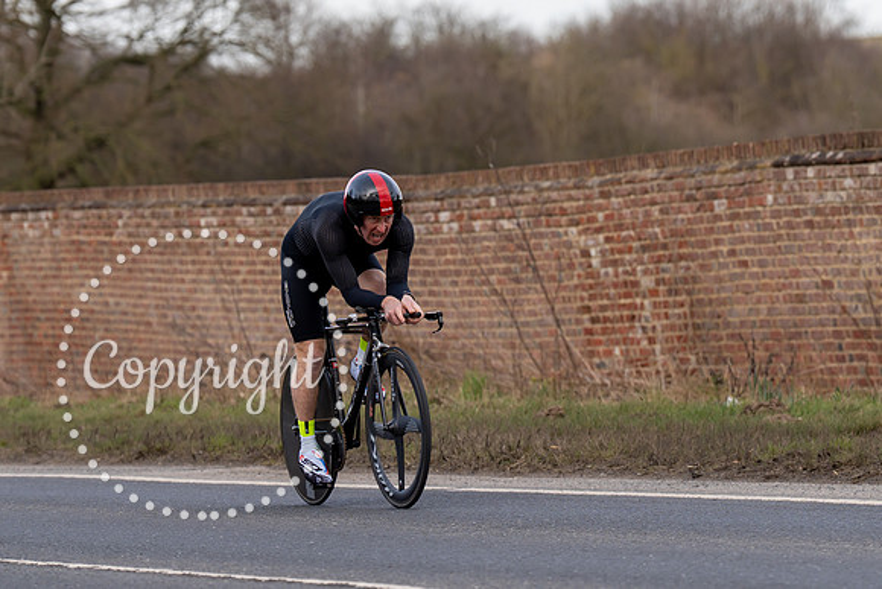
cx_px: 340
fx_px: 5814
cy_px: 184
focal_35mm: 237
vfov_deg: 5.8
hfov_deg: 8.7
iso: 160
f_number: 3.5
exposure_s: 1/800
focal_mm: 142
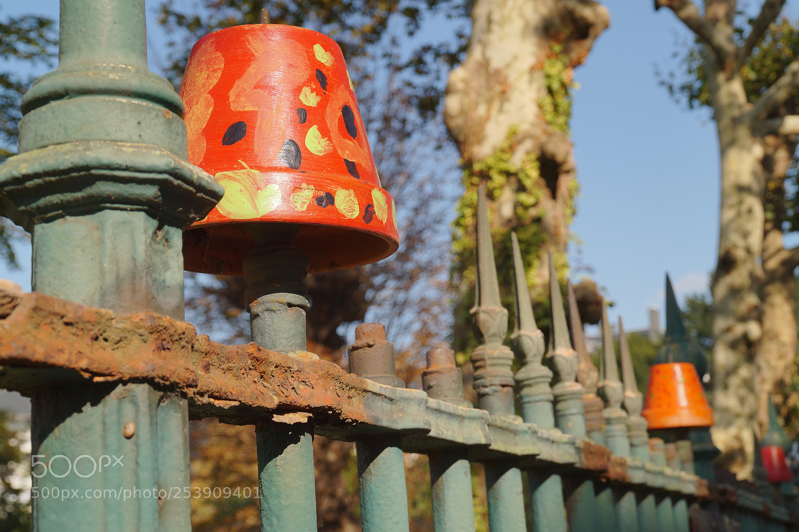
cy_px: 266
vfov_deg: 25.7
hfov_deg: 37.9
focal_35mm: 52
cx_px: 400
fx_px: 1165
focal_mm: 35
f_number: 8
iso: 100
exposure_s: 1/200
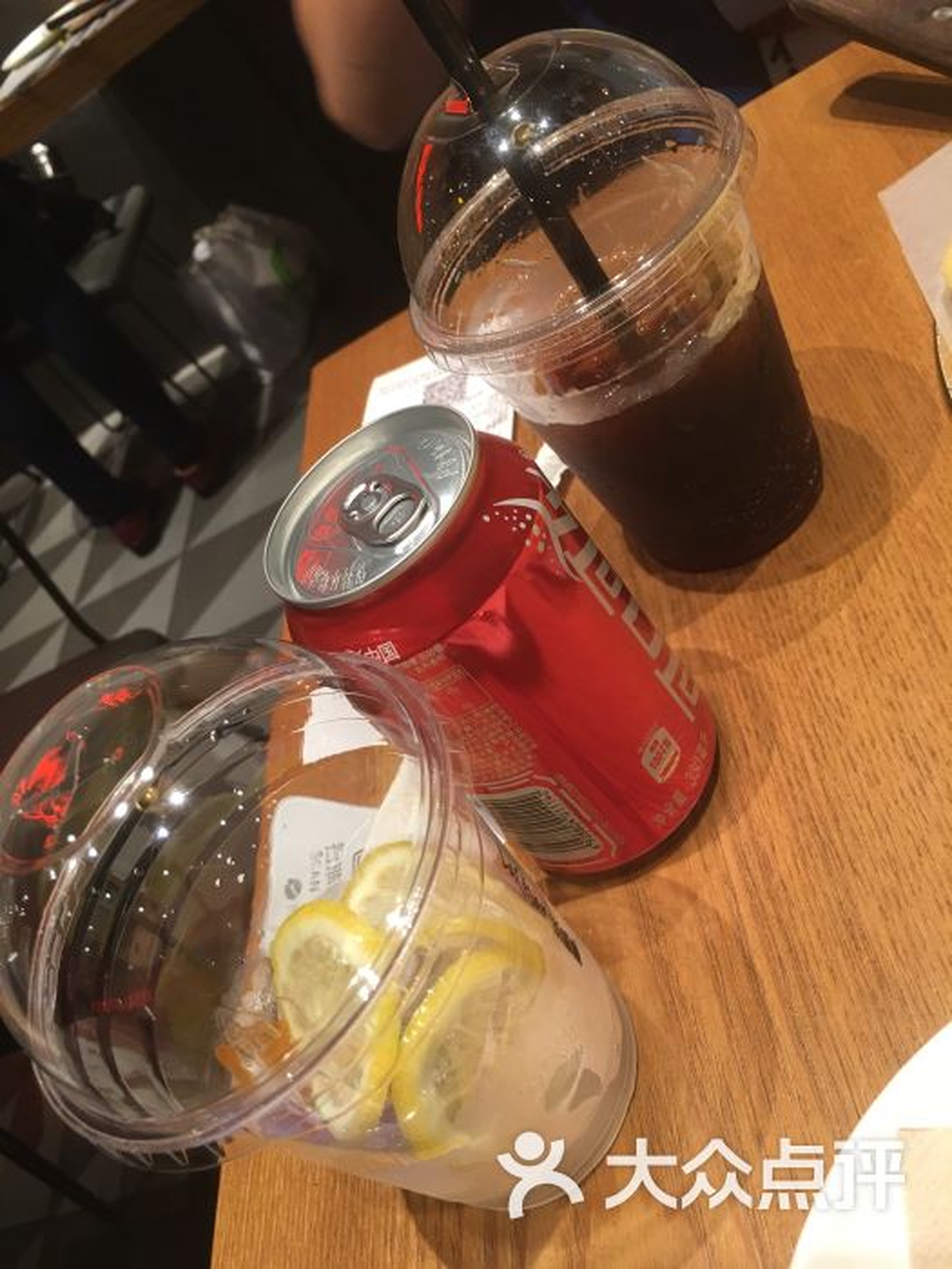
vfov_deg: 61.7
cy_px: 634
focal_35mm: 29
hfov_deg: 48.2
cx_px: 476
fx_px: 1063
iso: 50
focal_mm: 4.15
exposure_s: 1/17
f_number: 2.2
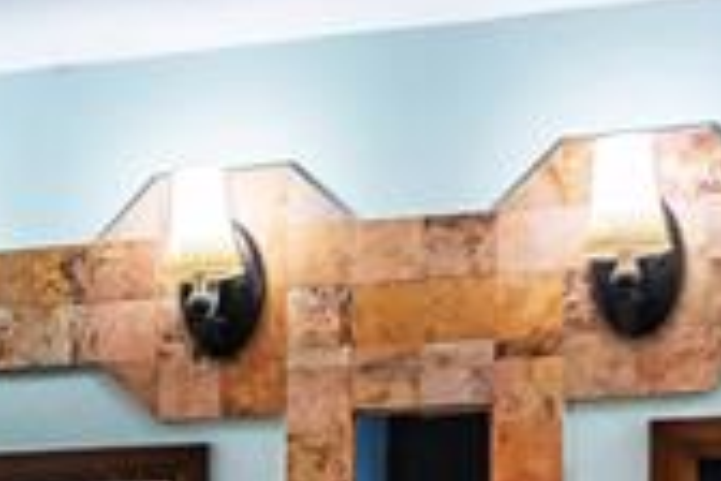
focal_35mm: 122
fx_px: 2443
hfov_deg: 14.8
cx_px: -536
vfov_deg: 10.6
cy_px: 825
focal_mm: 20
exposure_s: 1/20
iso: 800
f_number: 5.6
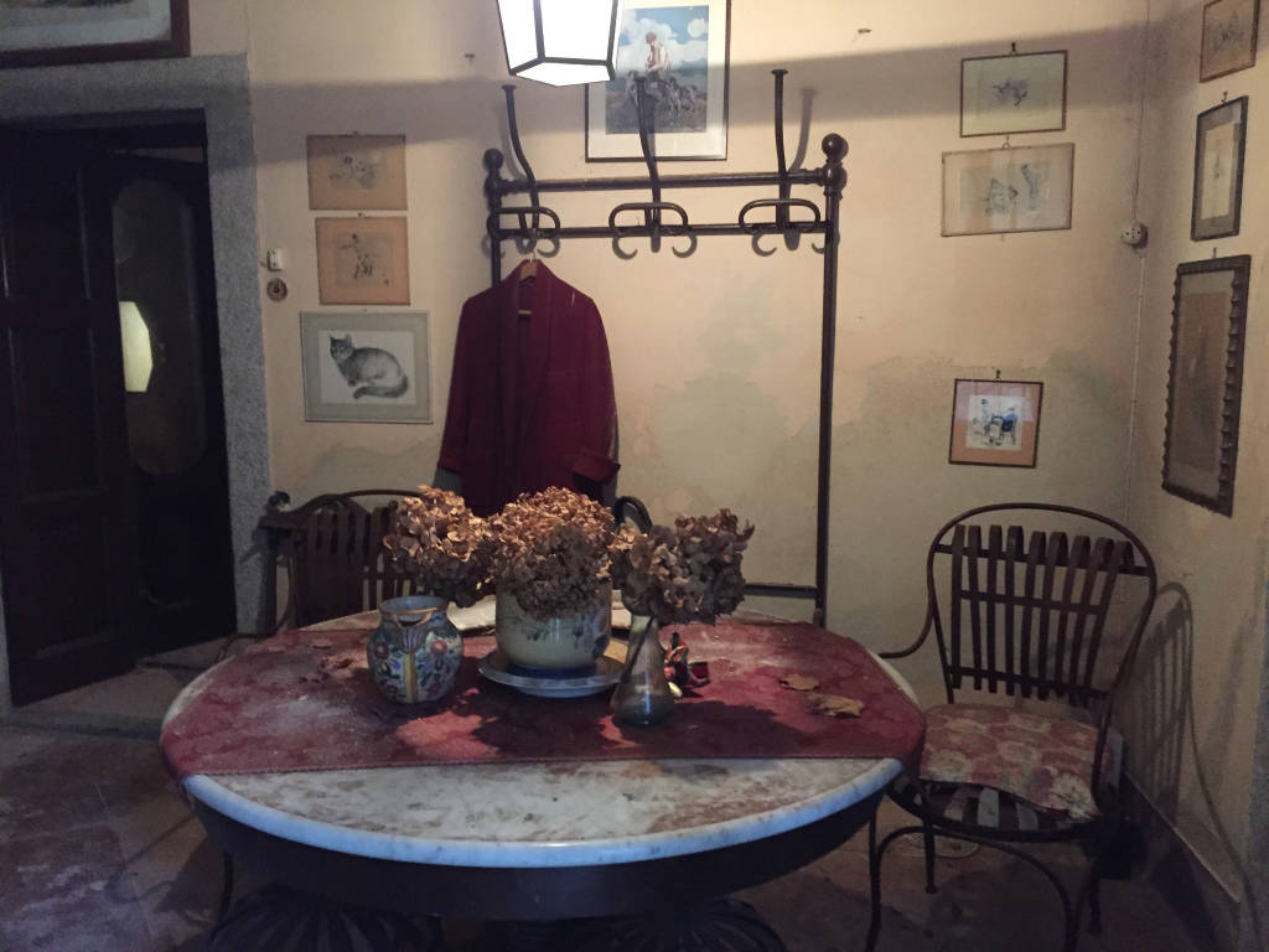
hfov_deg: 61.7
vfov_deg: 48.2
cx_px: 634
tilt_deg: -8.8
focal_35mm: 29
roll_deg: -0.9
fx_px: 1063
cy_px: 476
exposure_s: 1/17
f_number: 2.2
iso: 400
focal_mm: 4.15
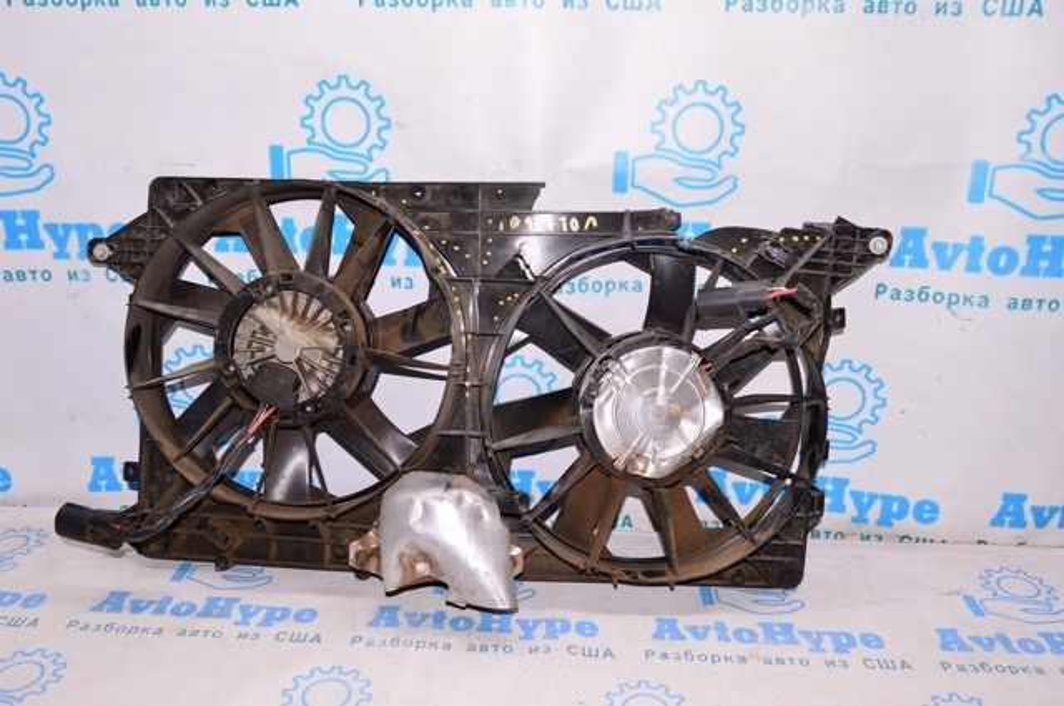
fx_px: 930
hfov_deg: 59.6
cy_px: 353
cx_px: 532
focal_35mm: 32
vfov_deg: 41.6
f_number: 8
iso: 1600
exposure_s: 1/160
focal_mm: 21
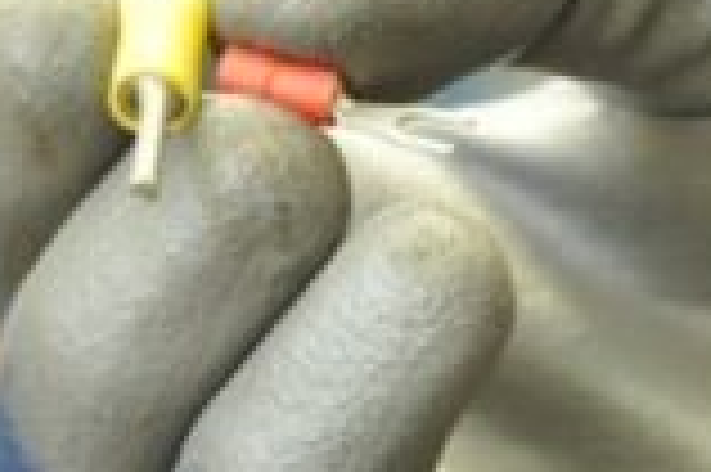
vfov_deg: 3.7
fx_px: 7298
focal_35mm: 370
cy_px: 396
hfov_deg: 5.6
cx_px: 688
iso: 800
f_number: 6.3
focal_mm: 65
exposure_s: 1/25
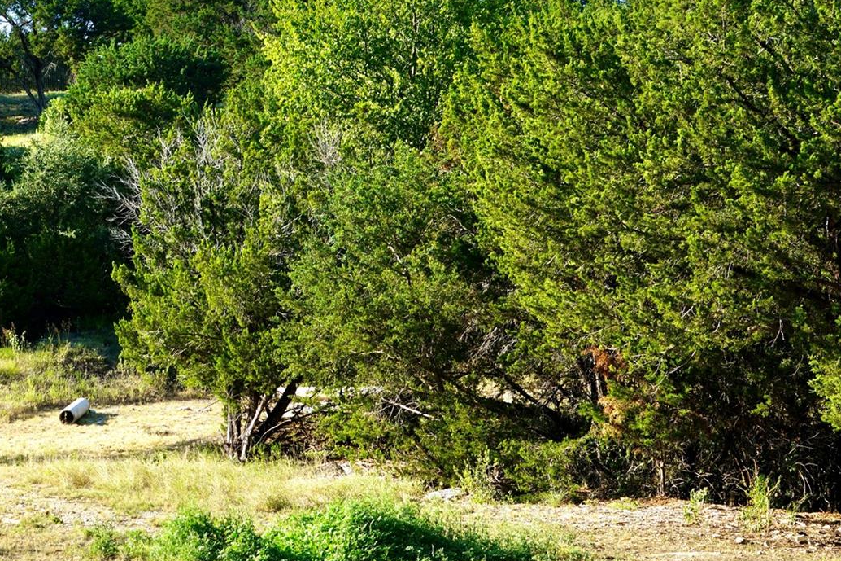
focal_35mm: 105
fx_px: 2452
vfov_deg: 12.9
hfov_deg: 19.1
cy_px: 51
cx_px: 97
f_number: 8
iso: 100
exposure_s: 1/100
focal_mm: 53
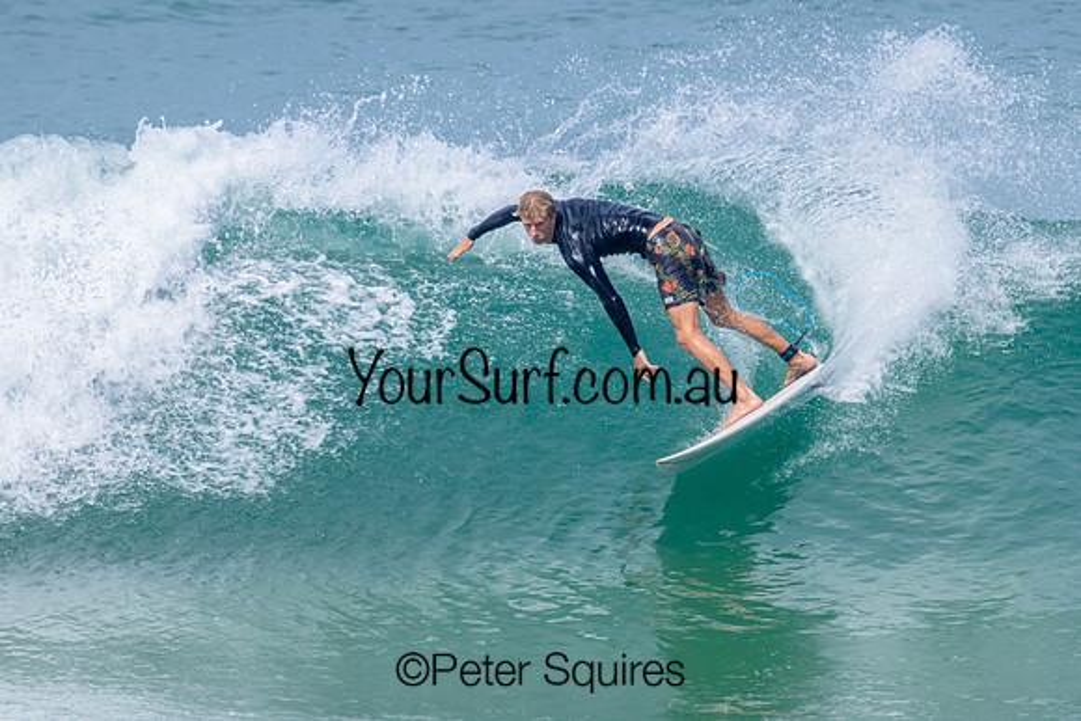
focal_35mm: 1095
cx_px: 672
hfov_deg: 1.9
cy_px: 384
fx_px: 32872
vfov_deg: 1.3
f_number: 11
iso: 560
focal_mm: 800
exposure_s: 1/2000
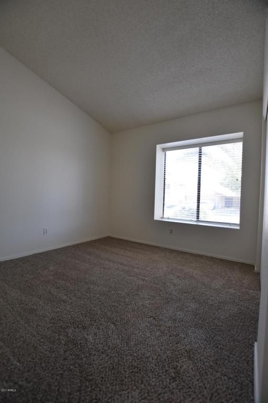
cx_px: 134
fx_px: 168
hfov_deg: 77.3
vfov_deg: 100.4
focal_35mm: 15
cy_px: 202
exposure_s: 1/60
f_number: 4
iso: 400
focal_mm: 10
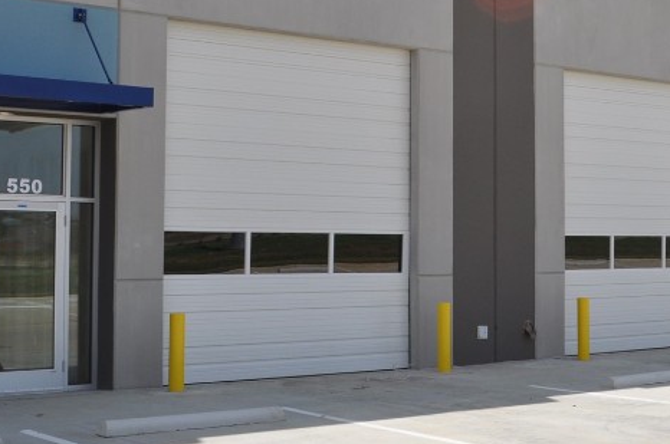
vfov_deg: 20.2
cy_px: 151
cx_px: 518
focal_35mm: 67
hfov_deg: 29.6
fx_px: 1245
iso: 200
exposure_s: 1/400
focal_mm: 18
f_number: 10
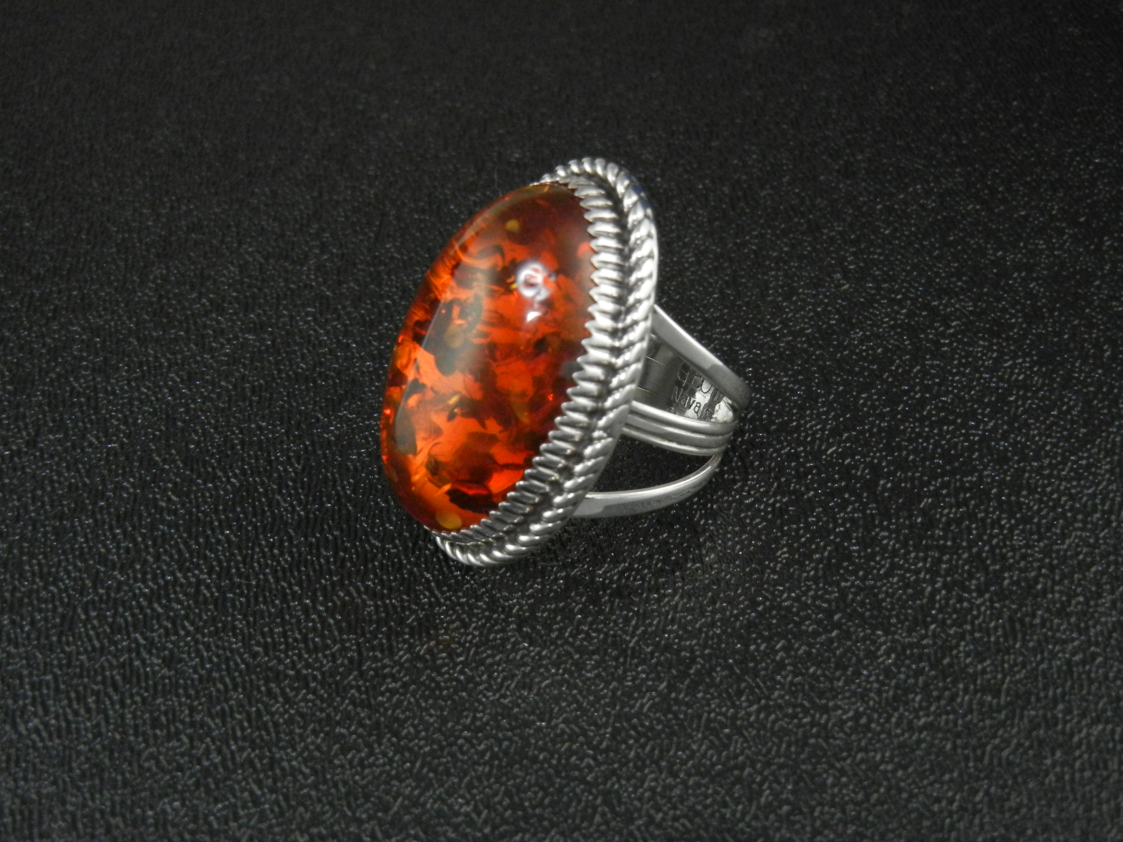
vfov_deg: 24.8
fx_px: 1914
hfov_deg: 32.7
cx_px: 562
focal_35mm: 59
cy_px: 421
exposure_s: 1/30
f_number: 8
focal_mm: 10.6
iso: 800
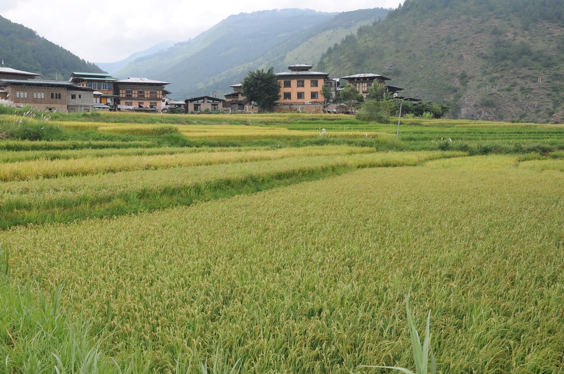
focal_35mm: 43
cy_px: 177
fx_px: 666
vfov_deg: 31.4
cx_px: 252
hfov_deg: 45.8
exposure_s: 1/250
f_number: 8
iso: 200
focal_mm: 25
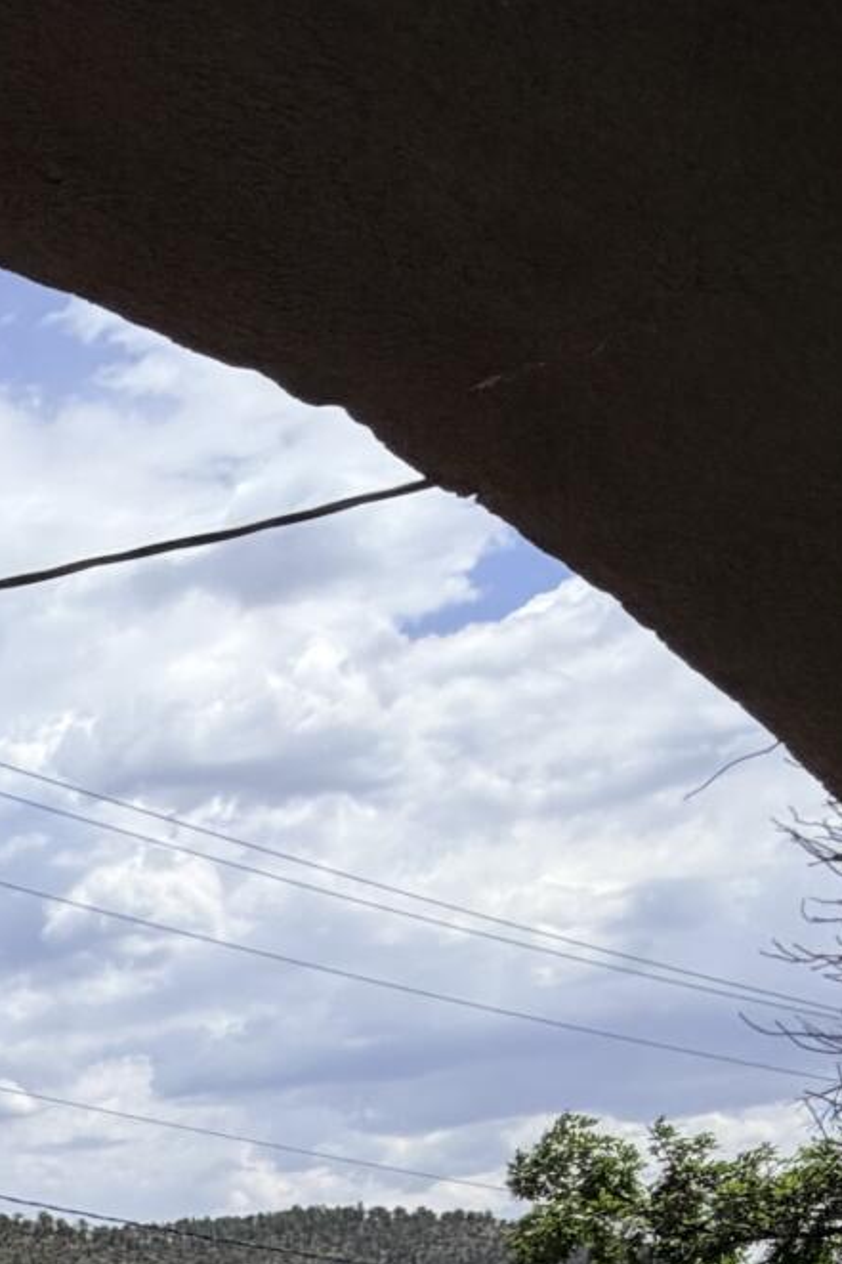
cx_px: -974
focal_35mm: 66
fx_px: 2317
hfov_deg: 15.3
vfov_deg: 23.8
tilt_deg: -12.3
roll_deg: +1.9
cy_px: 1930
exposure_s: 1/1656
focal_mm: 2.22
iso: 20
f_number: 2.2
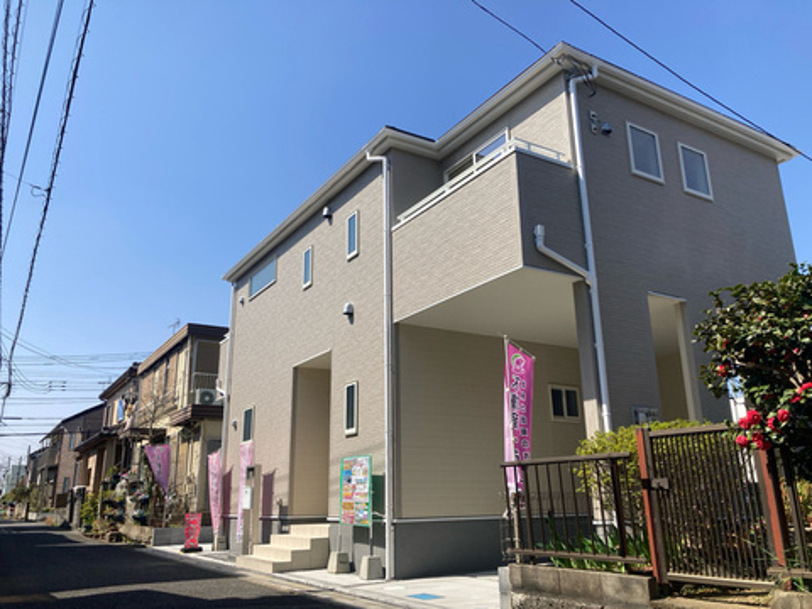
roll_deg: +0.0
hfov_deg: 63.4
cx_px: 406
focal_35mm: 28
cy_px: 304
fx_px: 657
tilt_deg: +16.7
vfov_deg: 49.7
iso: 20
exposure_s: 1/2183
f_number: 1.8
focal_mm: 3.99
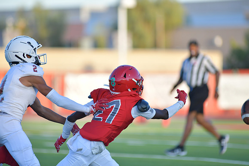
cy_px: 83
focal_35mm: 300
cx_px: 124
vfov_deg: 4.6
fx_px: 2075
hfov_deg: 6.9
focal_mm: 300
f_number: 3.5
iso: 450
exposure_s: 1/1250
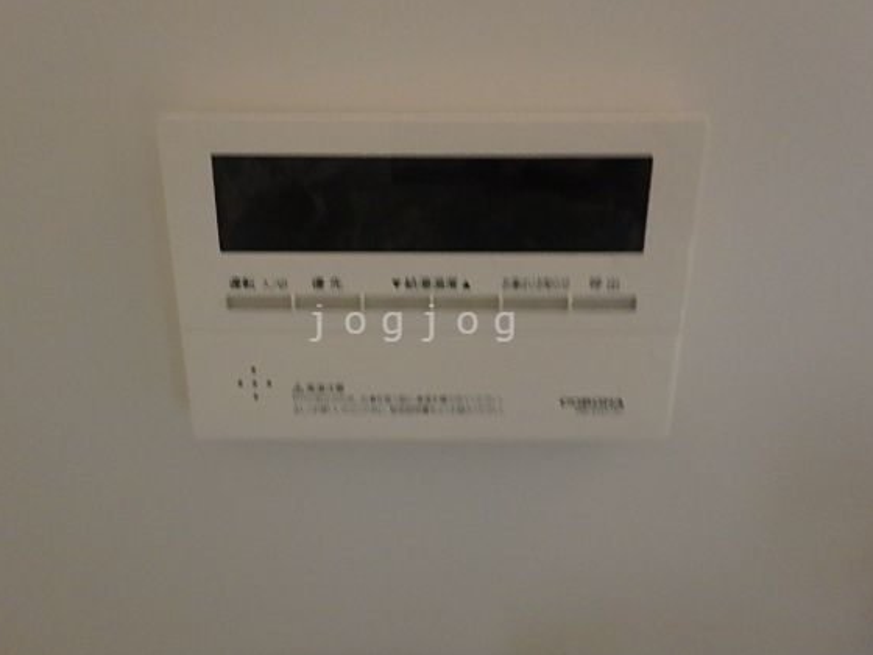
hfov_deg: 71.6
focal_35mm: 24
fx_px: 605
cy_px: 323
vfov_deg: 56.8
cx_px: 416
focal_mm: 3.7
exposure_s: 1/15
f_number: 3.5
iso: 800
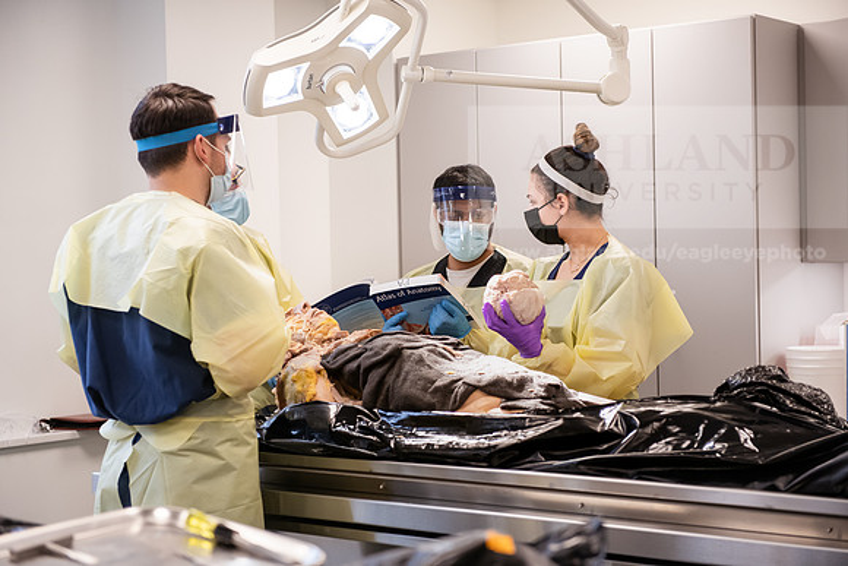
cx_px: 424
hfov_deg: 28.8
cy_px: 283
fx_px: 1649
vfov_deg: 19.5
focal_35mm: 70
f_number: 4
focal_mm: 70
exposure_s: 1/320
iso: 1250
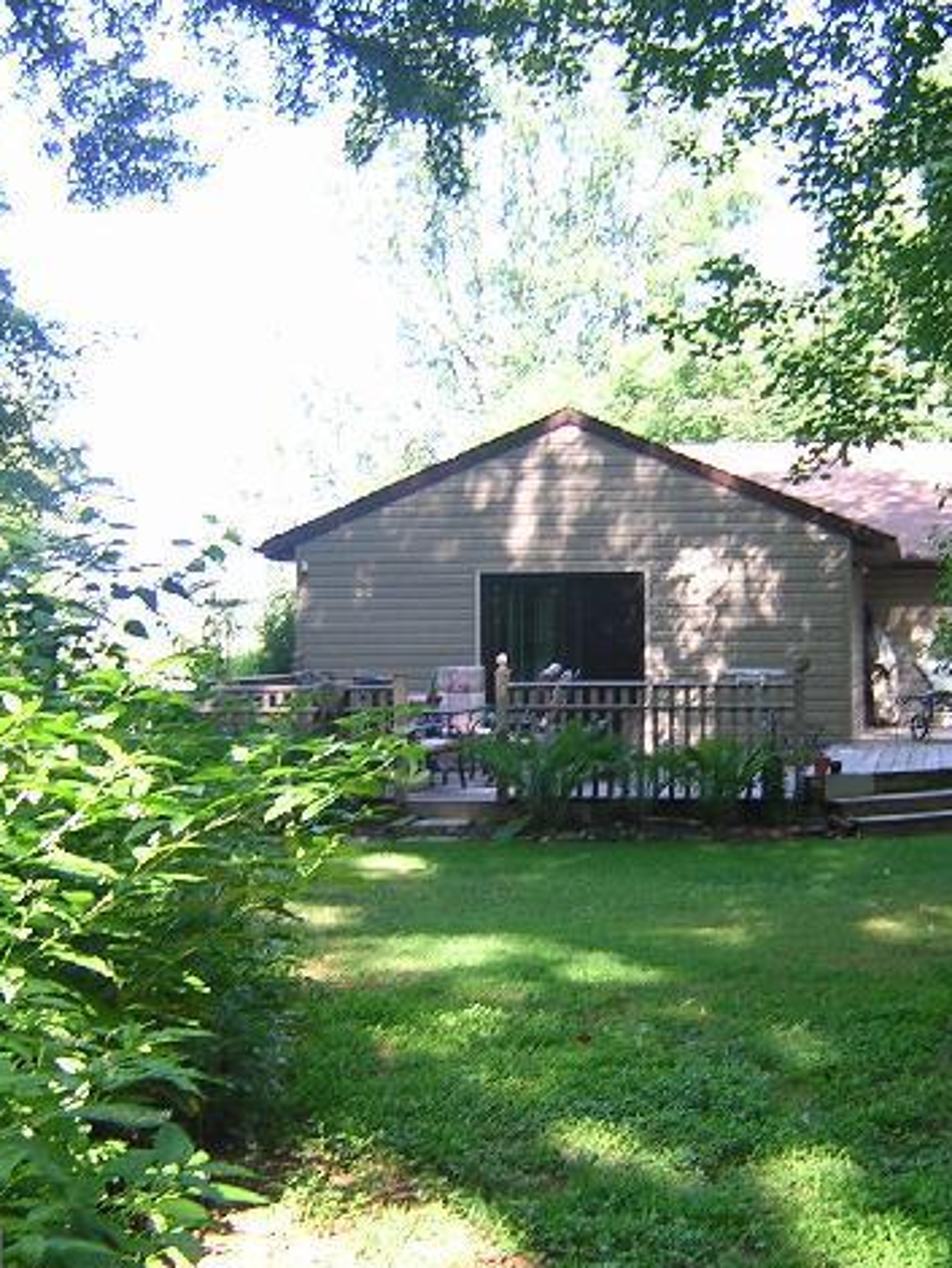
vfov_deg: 38.9
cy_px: 645
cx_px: 655
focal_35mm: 49
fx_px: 1795
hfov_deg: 29.4
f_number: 2.6
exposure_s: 1/61.2
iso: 100
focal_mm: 4.7
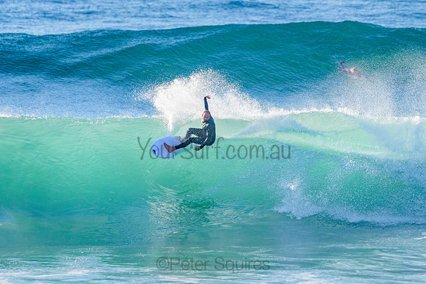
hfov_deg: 3.4
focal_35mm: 613
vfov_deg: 2.2
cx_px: 213
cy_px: 142
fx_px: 7258
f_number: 5.6
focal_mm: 500
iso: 280
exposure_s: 1/2000
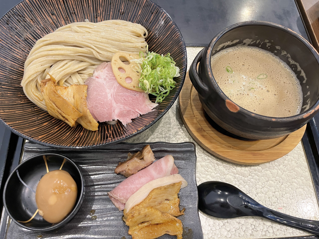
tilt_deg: -65.3
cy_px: 120
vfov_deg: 53.1
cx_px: 160
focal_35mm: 26
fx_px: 240
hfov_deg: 67.3
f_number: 1.6
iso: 125
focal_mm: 5.1
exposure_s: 1/60
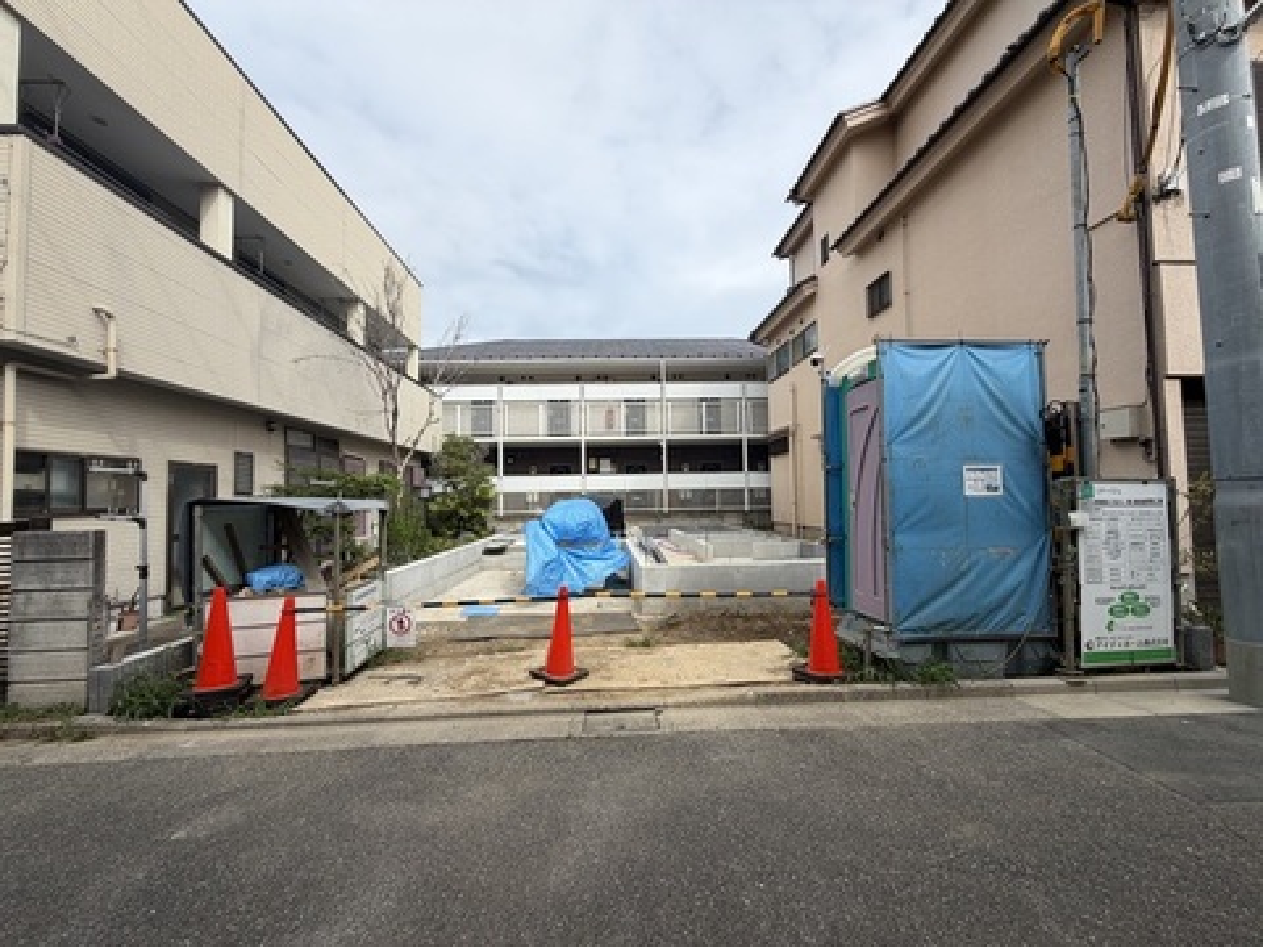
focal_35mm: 14
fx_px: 511
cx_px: 632
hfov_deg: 102.1
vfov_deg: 85.7
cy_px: 474
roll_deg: +0.9
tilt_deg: +2.7
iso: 20
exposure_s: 1/770
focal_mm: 2.22
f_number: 2.2
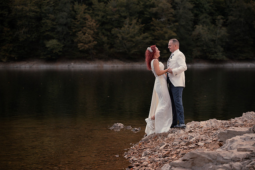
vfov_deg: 16.9
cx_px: 128
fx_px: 574
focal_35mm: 81
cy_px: 85
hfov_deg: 25.1
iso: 640
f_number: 3.2
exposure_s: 1/1000
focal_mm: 80
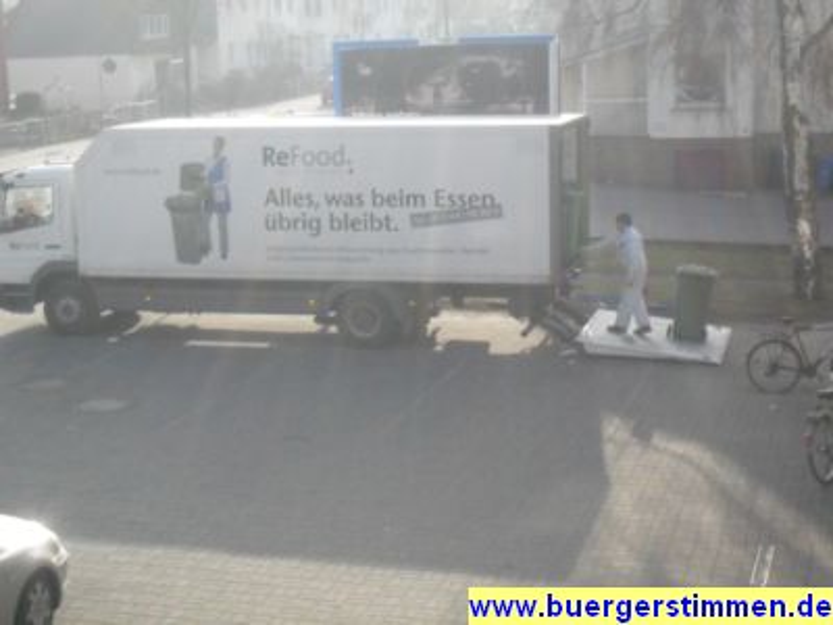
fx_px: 1588
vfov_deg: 22.3
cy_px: 312
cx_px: 416
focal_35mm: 66
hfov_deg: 29.4
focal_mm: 11.7
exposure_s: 1/350
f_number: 11.8
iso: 800
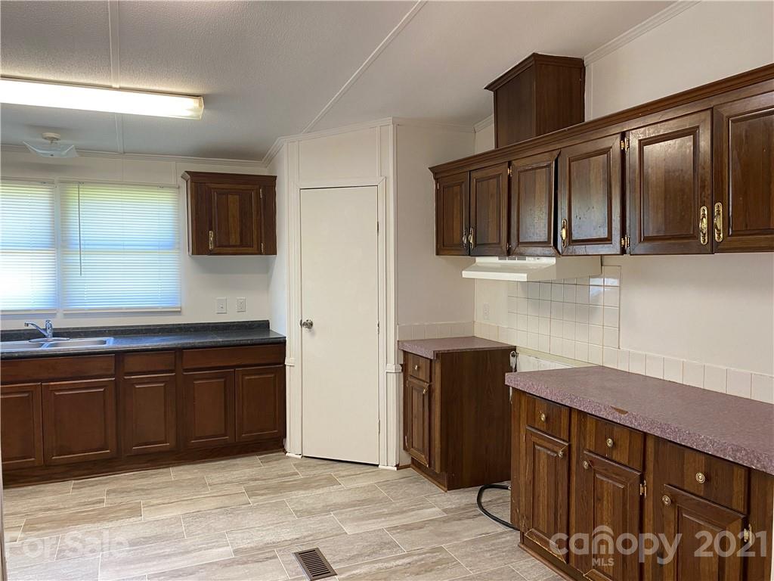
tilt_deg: -2.5
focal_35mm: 26
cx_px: 387
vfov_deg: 53.1
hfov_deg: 67.3
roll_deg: -0.2
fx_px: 581
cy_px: 290
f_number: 1.8
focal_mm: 4.25
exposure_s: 1/60
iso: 100
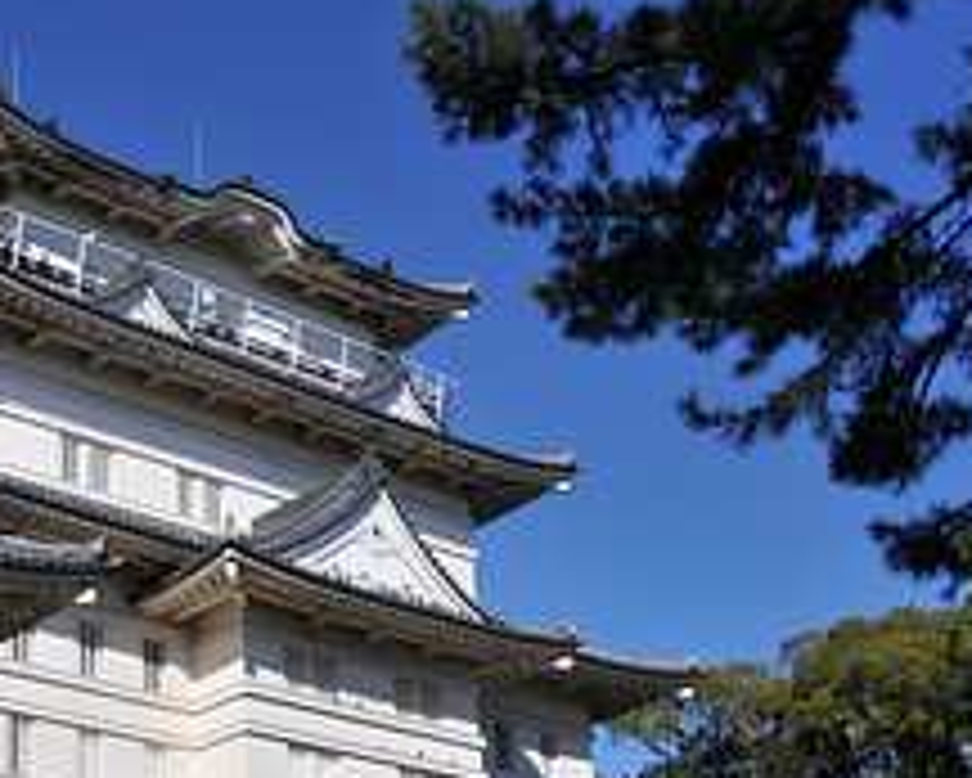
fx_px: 1727
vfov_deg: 24.9
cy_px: 652
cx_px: 36
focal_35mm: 60
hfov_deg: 29.7
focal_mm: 18
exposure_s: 1/1000
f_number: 7.1
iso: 200
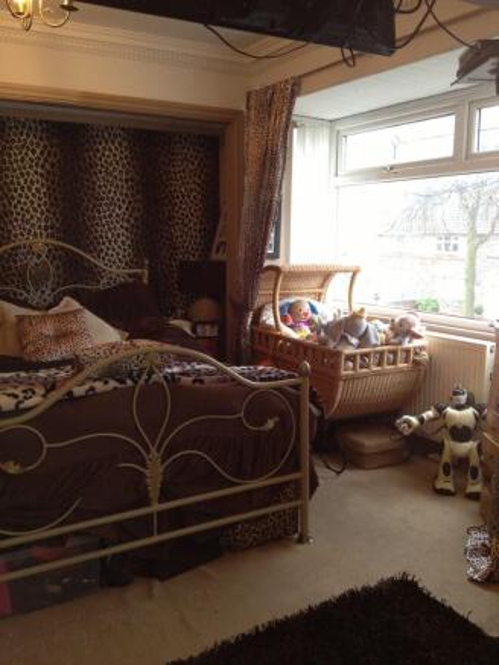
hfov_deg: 40.7
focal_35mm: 35
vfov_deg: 52.6
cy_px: 332
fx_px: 672
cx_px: 250
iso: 100
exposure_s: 1/20
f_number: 2.4
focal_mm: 4.28
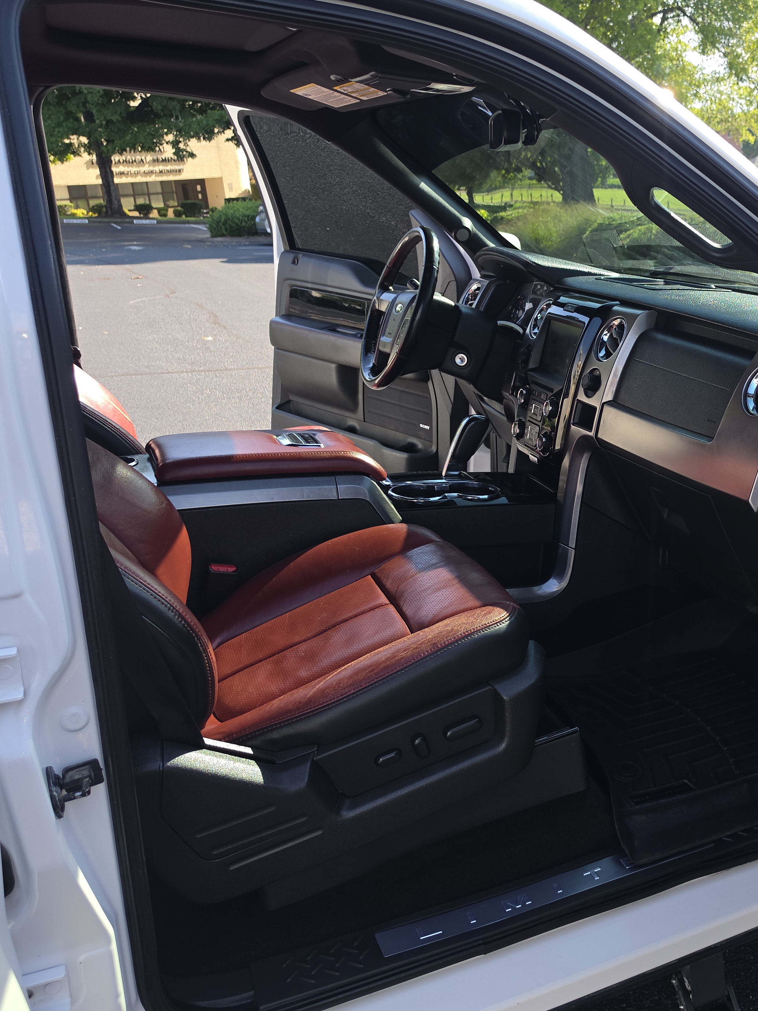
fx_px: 963
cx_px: 680
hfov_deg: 39.8
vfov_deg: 55.4
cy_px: 498
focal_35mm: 33
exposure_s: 1/159
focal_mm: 6.5
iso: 10
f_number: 1.4
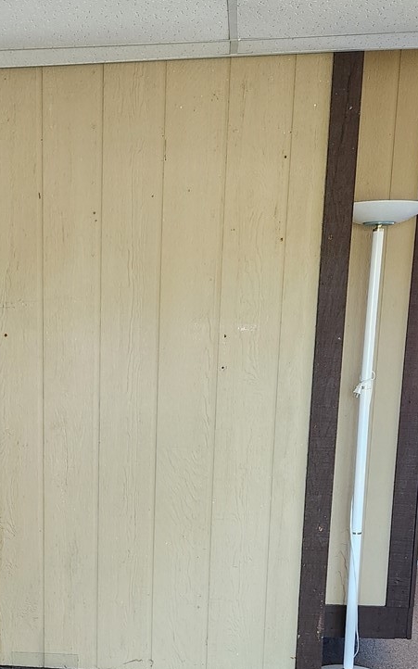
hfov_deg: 23.6
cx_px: 75
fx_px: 985
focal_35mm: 54
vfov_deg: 36.0
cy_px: 555
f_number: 1.8
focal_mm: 5.4
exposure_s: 1/120
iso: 500
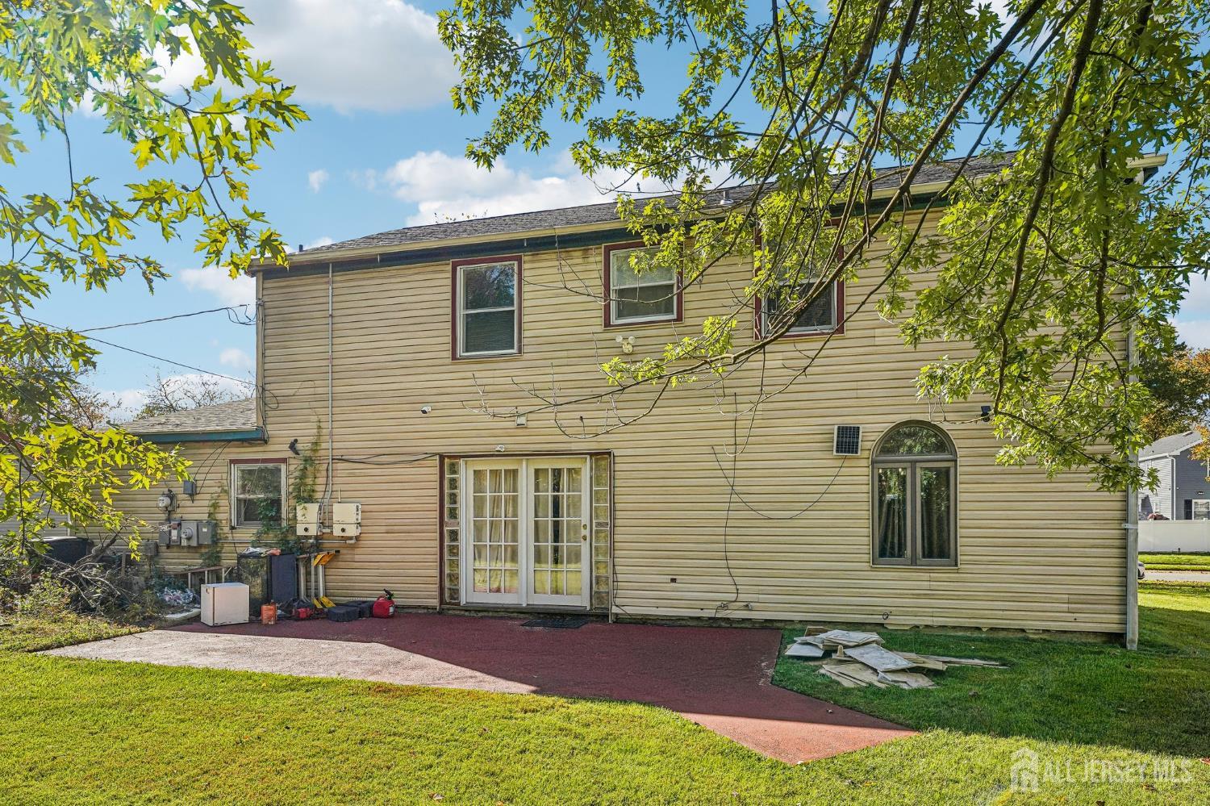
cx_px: 605
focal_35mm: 20
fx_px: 682
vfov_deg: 61.1
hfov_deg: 83.1
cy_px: 403
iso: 500
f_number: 8
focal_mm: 20.3
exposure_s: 1/1250
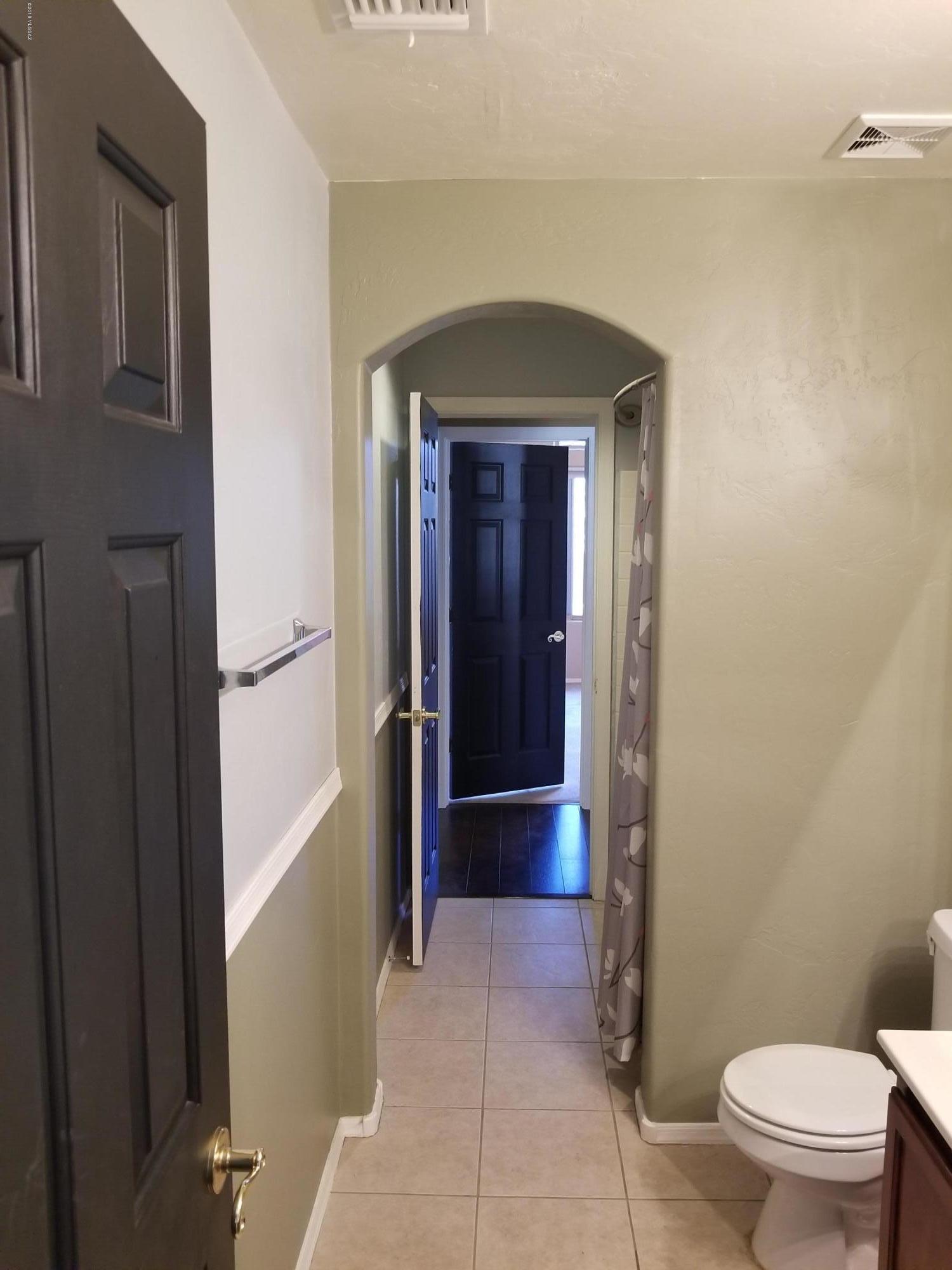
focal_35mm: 26
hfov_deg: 53.1
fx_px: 953
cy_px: 635
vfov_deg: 67.3
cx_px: 476
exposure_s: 1/24
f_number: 1.7
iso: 250
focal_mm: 4.25
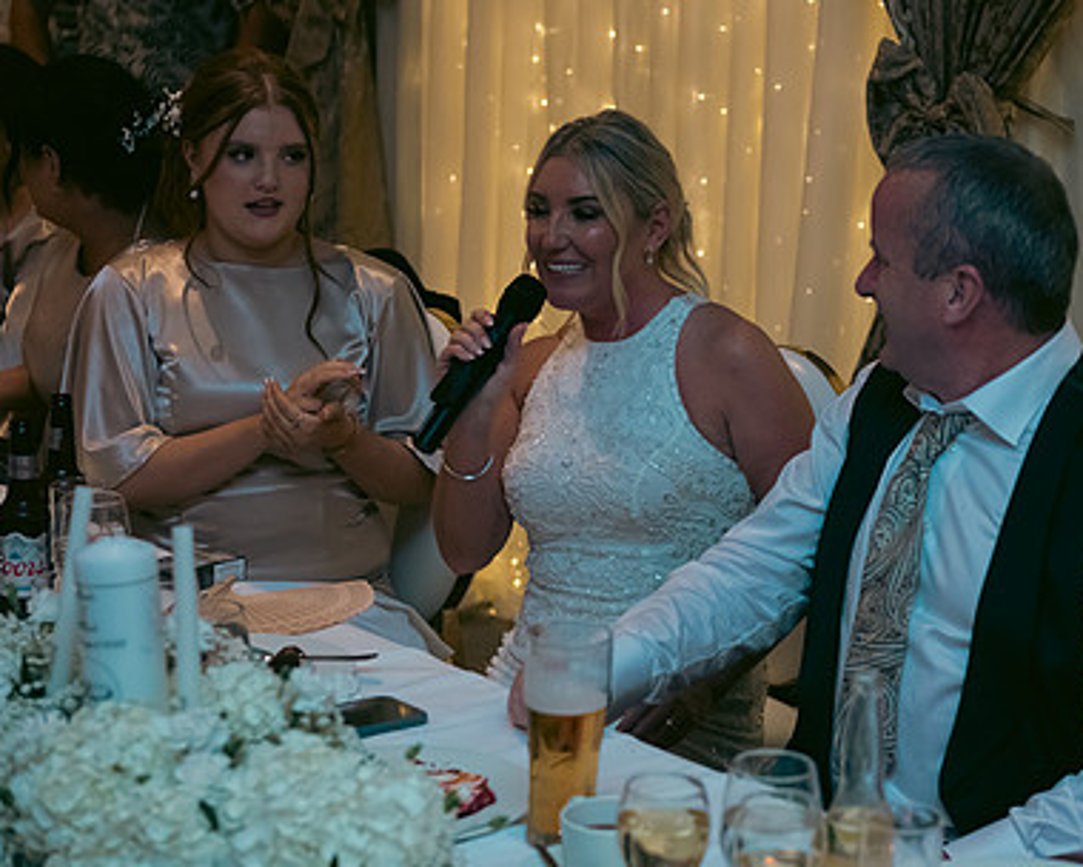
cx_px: 761
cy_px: 392
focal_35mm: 83
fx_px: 2660
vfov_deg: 18.5
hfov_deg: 22.9
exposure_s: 1/160
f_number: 3.5
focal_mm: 58
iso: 800
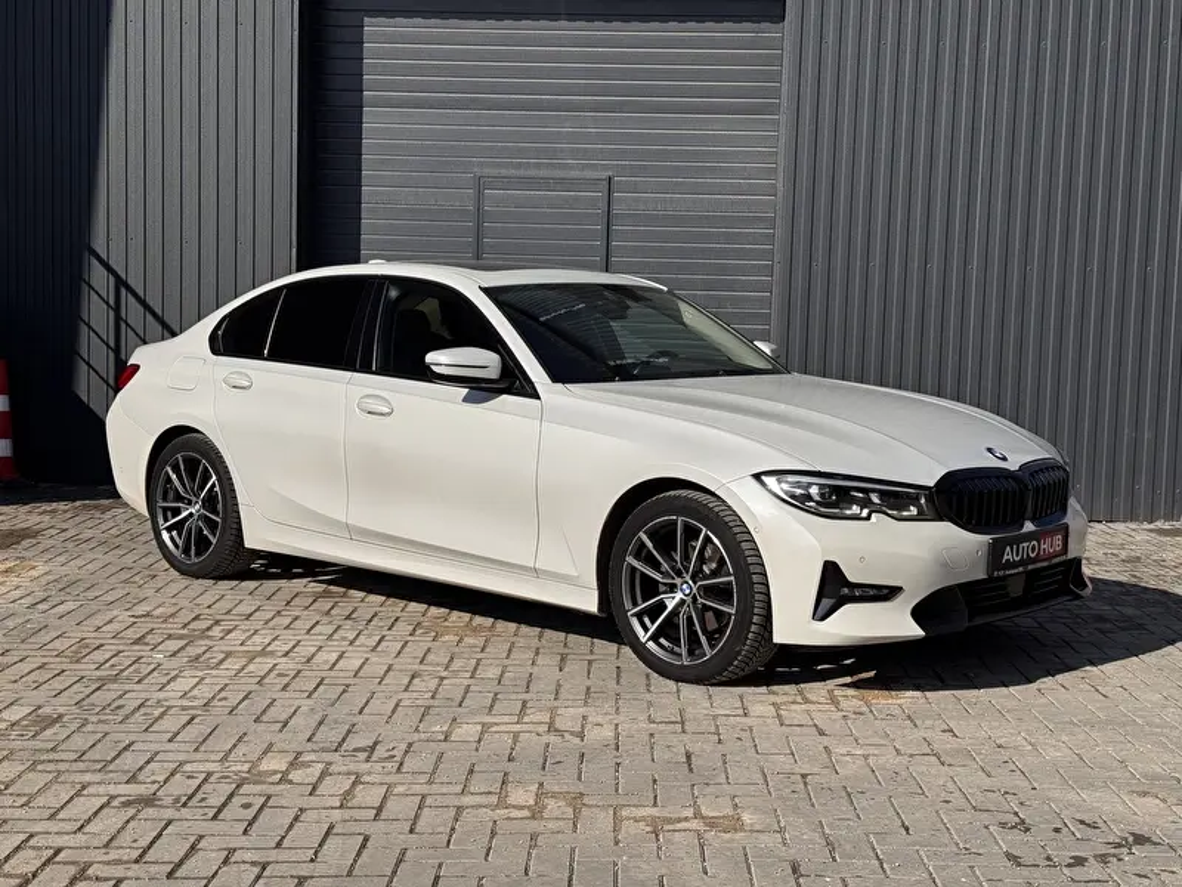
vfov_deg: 30.3
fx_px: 1639
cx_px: 591
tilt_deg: -4.2
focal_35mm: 48
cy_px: 444
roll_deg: -0.7
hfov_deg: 39.7
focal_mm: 6.76
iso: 80
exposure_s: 1/12500
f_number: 1.78
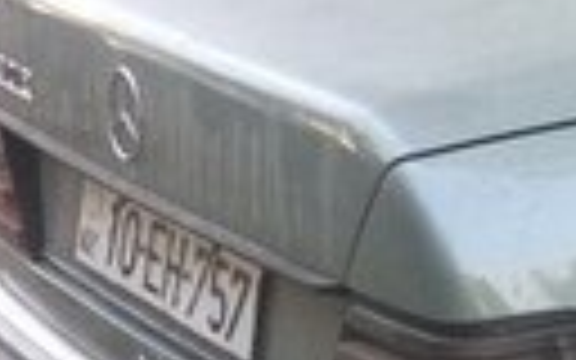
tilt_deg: -11.1
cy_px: 196
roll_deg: -0.8
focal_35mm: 158
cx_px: 1282
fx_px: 2480
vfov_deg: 8.3
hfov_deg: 11.4
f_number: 2.2
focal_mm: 4.15
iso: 32
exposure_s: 1/148
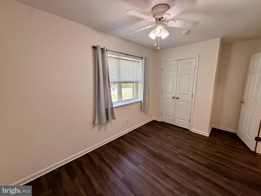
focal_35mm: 14
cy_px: 98
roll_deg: +0.4
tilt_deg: -9.2
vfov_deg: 85.7
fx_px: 106
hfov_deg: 102.1
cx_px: 130
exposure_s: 1/99
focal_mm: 2.22
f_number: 2.2
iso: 200
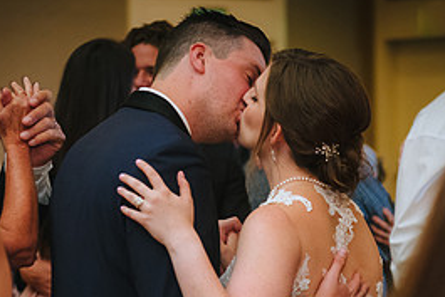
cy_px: 249
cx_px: 191
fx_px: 2016
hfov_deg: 12.6
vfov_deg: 8.4
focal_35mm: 163
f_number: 2.8
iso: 1250
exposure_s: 1/80
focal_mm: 70
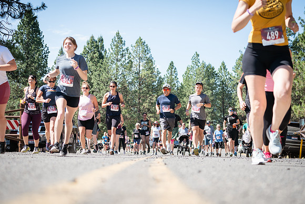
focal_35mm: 74
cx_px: 152
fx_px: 627
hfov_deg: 27.3
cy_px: 102
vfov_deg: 18.4
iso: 160
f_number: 4
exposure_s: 1/500
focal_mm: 74
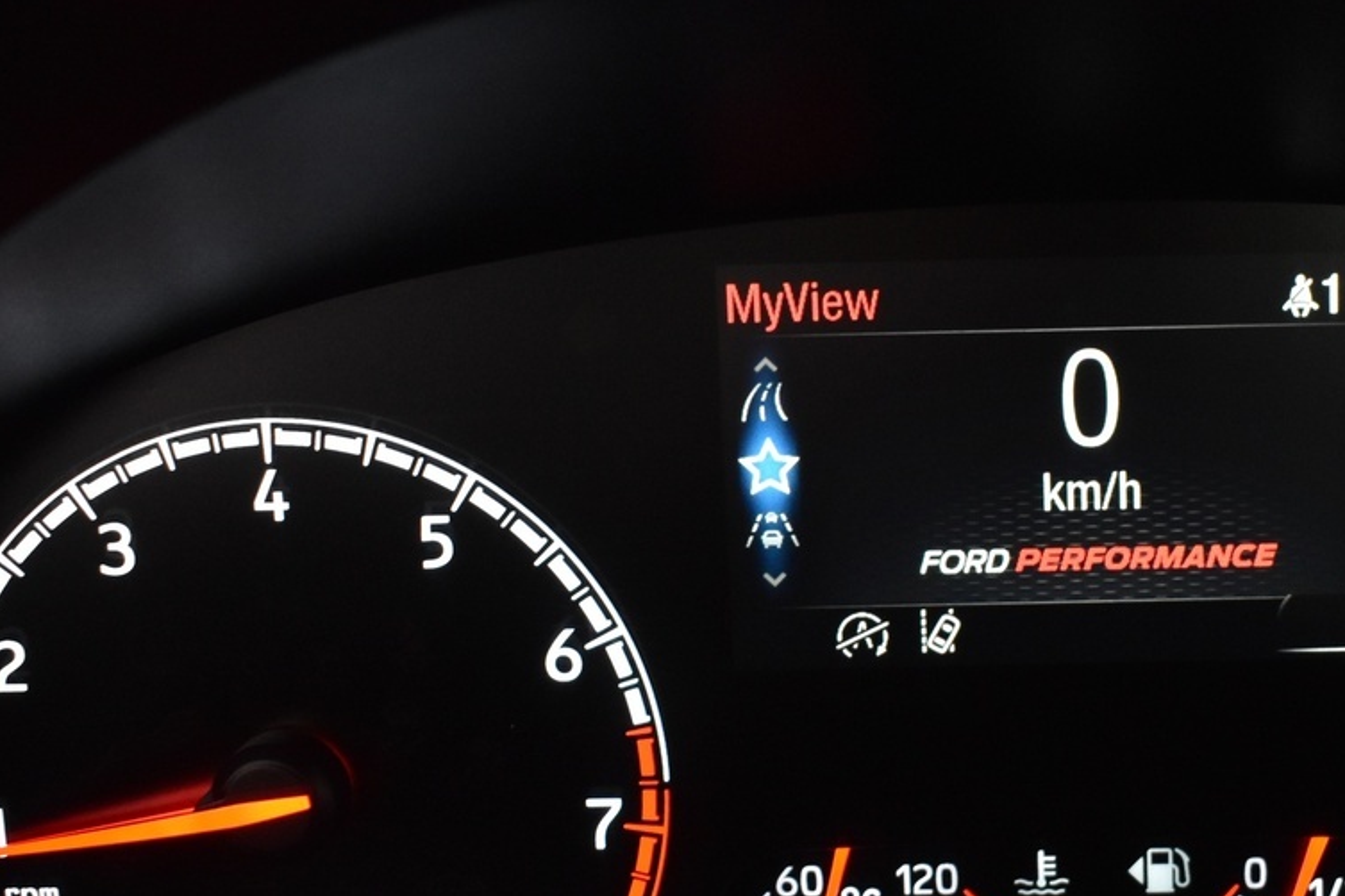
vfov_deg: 19.2
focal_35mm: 71
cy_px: 562
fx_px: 2652
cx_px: 1086
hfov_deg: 27.8
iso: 1400
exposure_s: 1/30
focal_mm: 22
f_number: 3.8
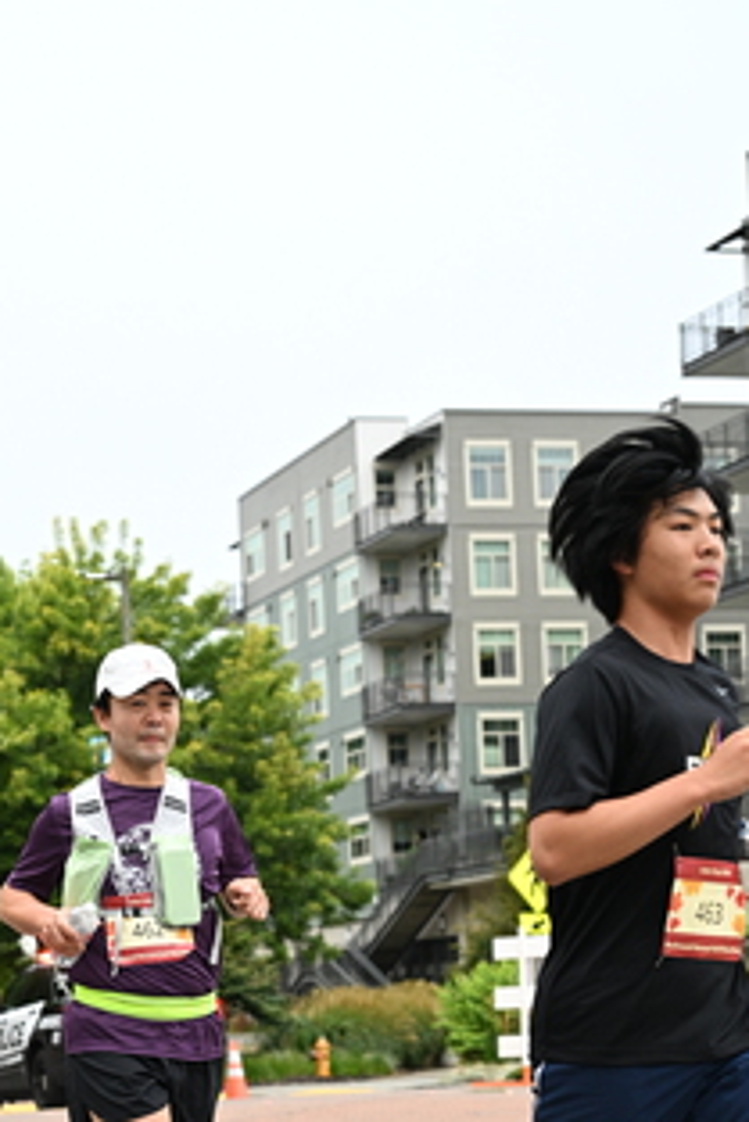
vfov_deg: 23.1
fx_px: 2681
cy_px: 964
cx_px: 142
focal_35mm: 86
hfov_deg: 15.8
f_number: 4
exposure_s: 1/800
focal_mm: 49
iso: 1600
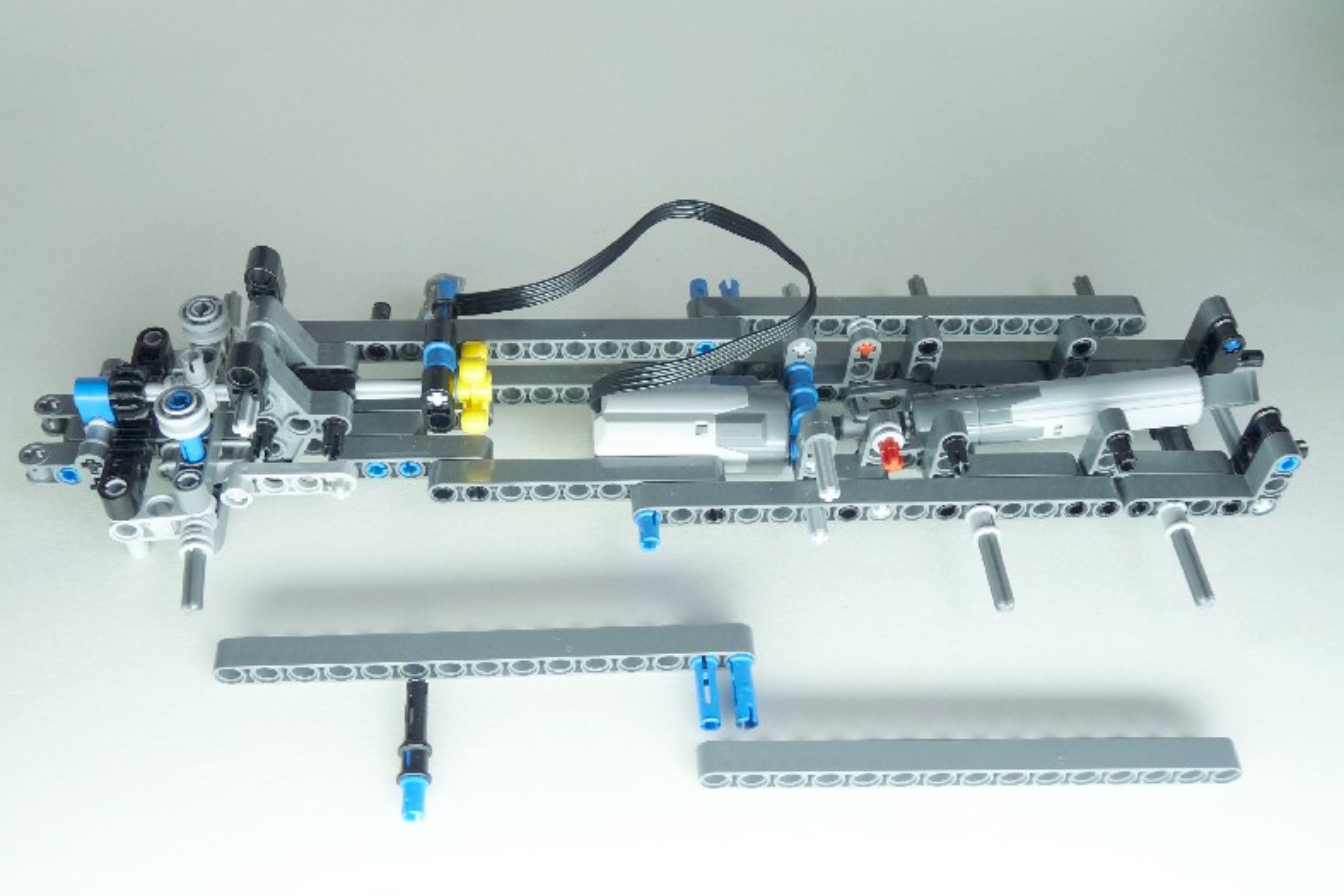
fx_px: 1381
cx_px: 673
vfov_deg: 36.0
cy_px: 442
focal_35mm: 37
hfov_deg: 51.9
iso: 100
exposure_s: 1/30
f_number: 3
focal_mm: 6.2
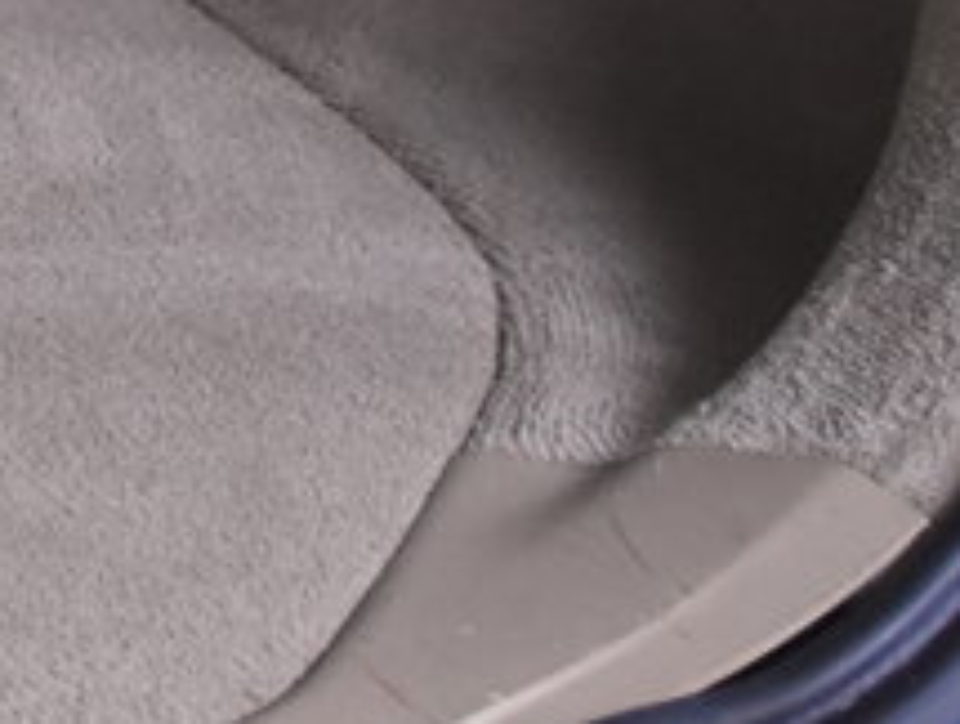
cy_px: -530
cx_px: -1411
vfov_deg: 6.1
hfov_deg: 7.6
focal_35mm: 240
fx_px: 6667
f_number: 4
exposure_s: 1/60
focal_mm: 28
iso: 1600
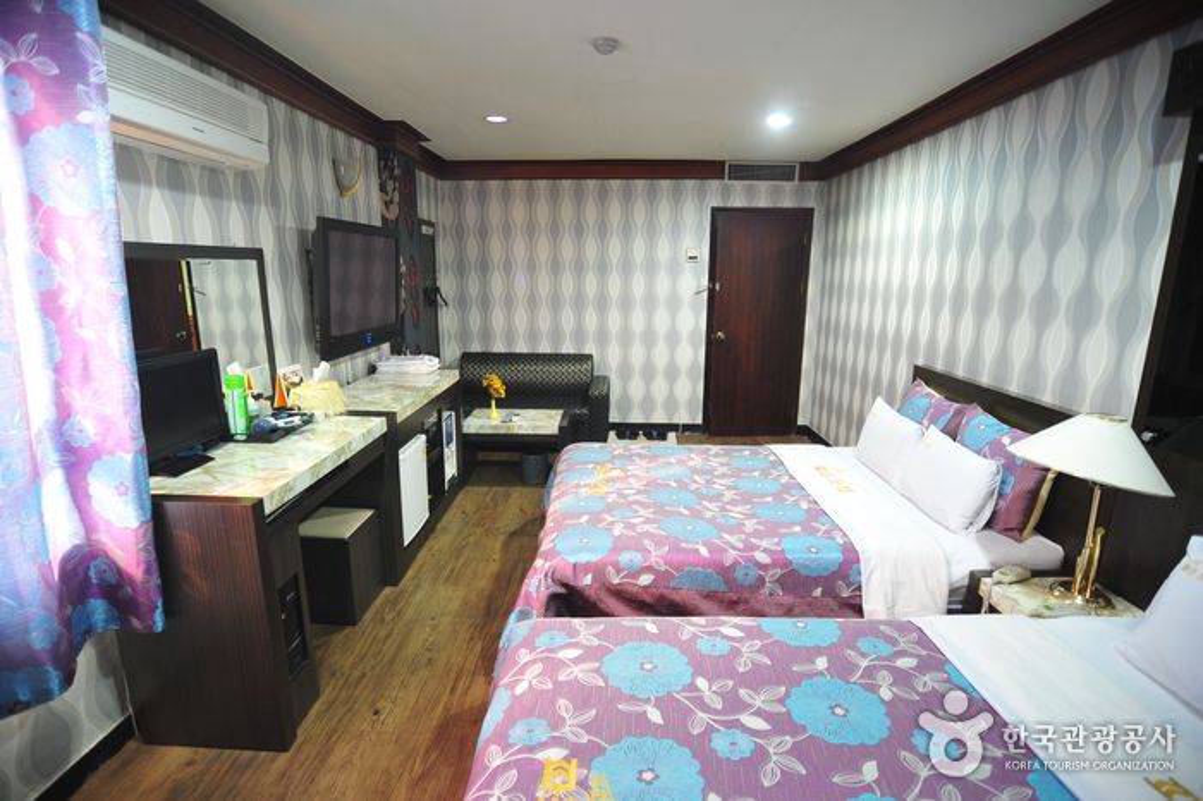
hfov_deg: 93.3
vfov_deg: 70.4
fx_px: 568
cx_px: 602
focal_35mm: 17
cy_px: 400
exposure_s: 1/15
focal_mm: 17
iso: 1250
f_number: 3.2
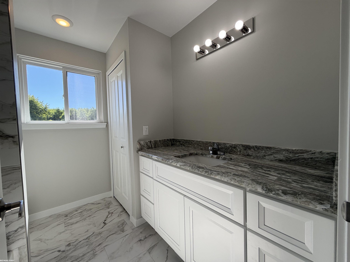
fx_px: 142
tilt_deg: -2.0
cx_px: 175
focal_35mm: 14
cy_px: 131
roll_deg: +1.6
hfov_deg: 102.1
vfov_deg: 85.7
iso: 50
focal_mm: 2.22
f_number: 2.2
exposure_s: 1/276
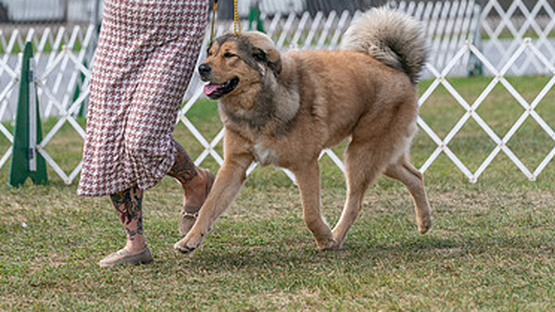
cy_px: -21
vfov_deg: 4.6
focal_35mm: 266
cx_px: 248
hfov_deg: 8.1
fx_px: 3913
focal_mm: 140
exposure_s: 1/2000
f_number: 4
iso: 400
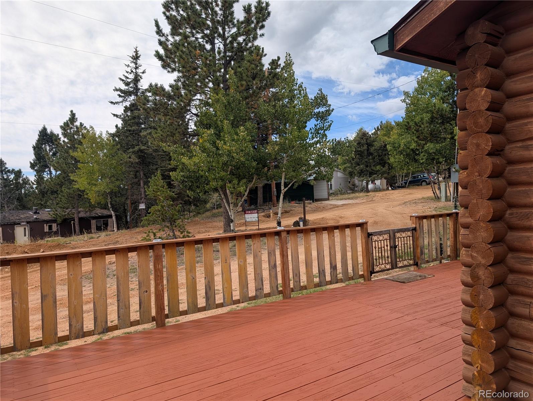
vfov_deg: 56.9
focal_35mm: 24
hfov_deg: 71.5
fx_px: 370
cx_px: 266
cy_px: 200
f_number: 1.68
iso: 23
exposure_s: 1/974
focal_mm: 6.9
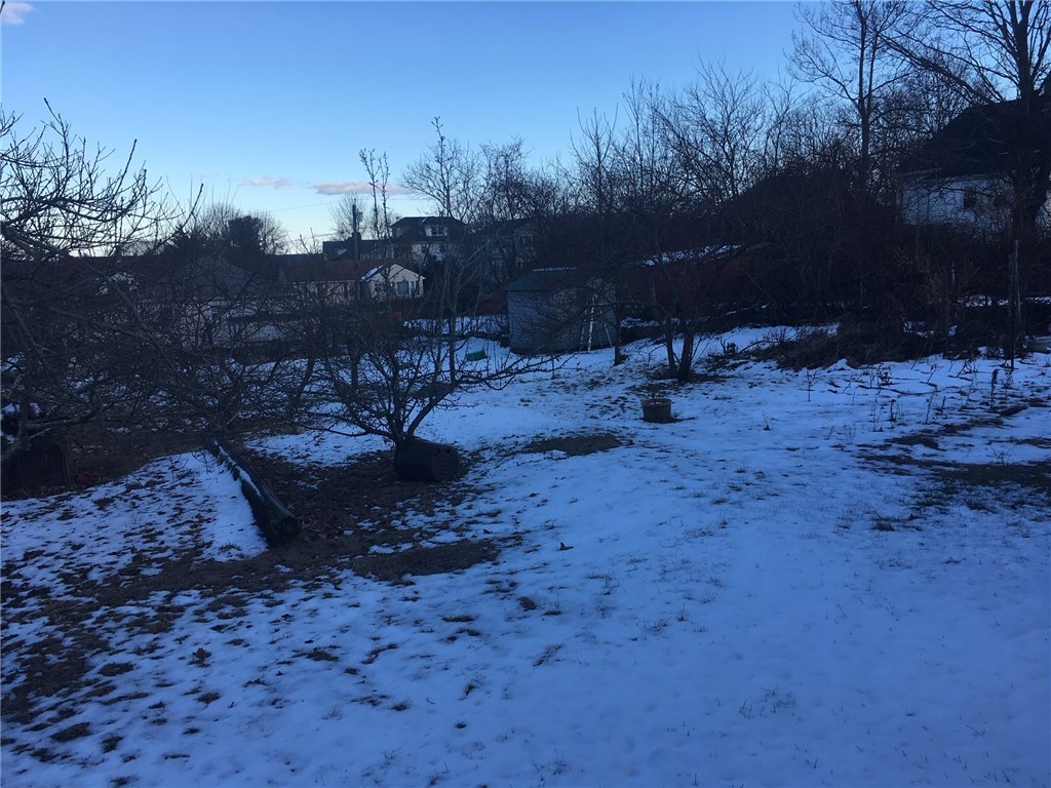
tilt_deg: -10.5
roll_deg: +2.6
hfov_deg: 61.7
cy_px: 394
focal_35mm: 29
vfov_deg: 48.2
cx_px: 526
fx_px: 880
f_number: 2.2
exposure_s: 1/610
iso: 25
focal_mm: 4.15
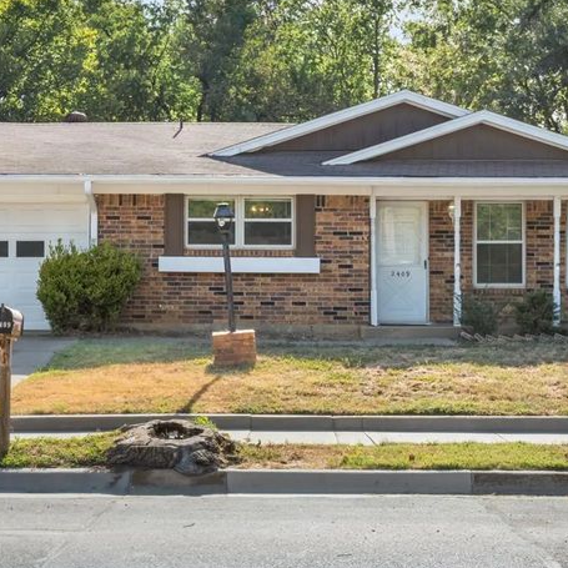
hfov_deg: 25.7
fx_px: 1244
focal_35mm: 67
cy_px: 280
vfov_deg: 25.7
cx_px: 273
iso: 250
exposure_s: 1/125
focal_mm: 35
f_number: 9
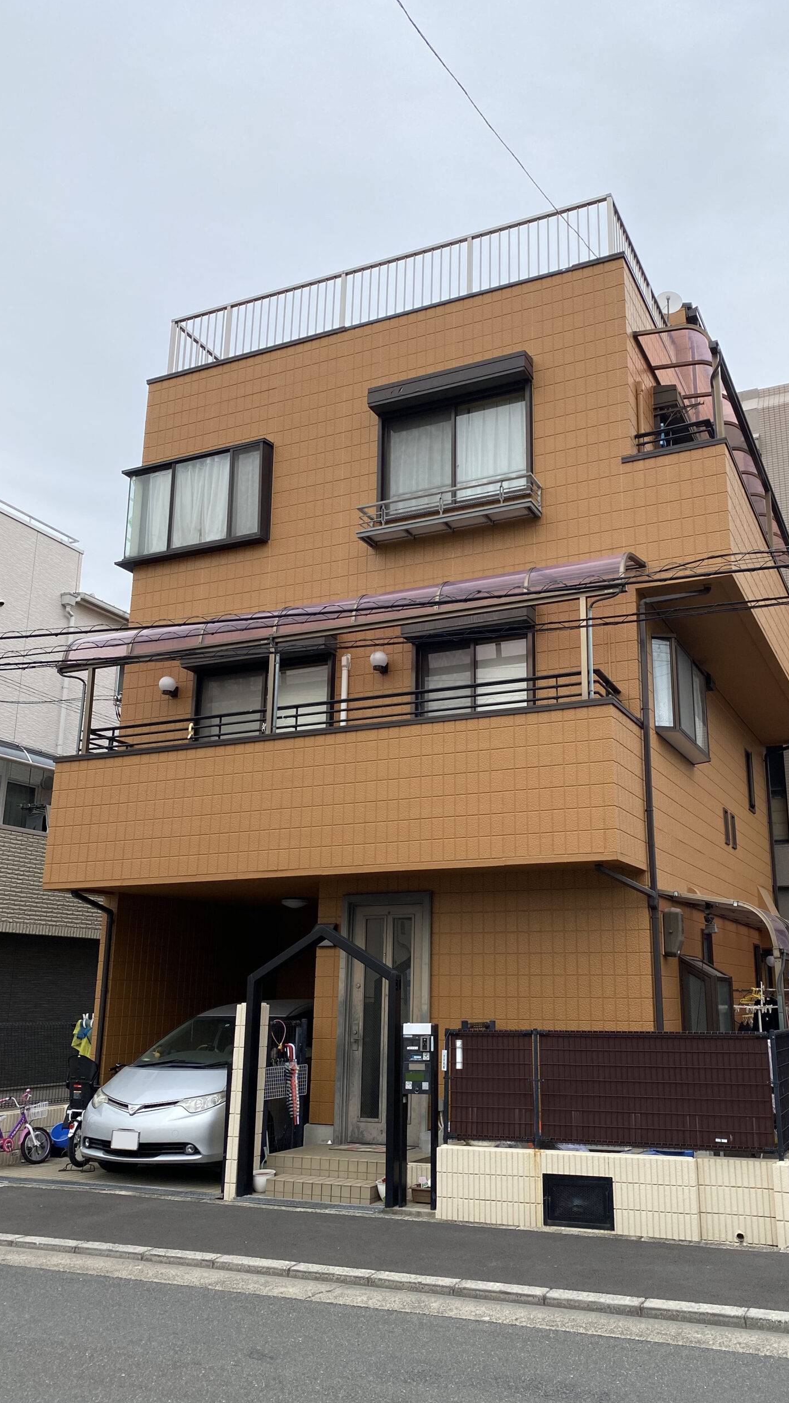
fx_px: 1078
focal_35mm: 29
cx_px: 482
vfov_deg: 66.1
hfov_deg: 40.0
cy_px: 708
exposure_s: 1/1195
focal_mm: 4.25
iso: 32
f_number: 1.8
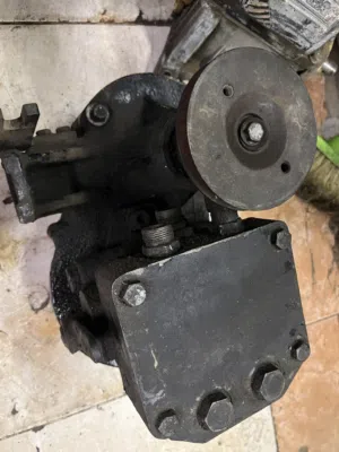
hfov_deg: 53.1
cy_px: 226
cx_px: 170
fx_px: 339
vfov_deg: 67.3
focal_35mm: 26
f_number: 1.6
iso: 640
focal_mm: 5.1
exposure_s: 1/30
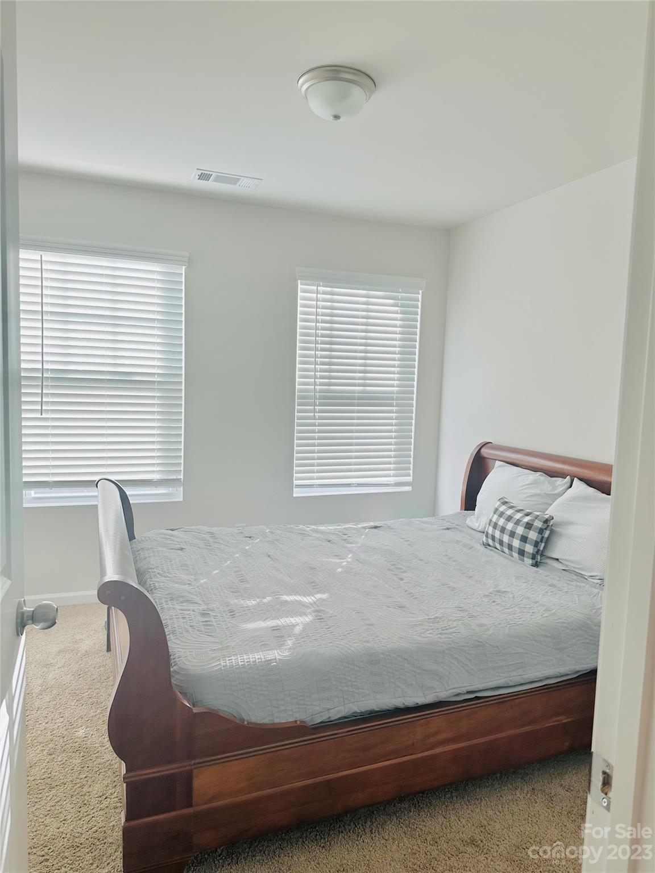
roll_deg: -2.0
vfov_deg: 71.6
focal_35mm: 24
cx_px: 328
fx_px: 606
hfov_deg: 56.8
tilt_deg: -5.5
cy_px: 436
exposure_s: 1/160
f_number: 1.78
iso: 64
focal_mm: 6.86
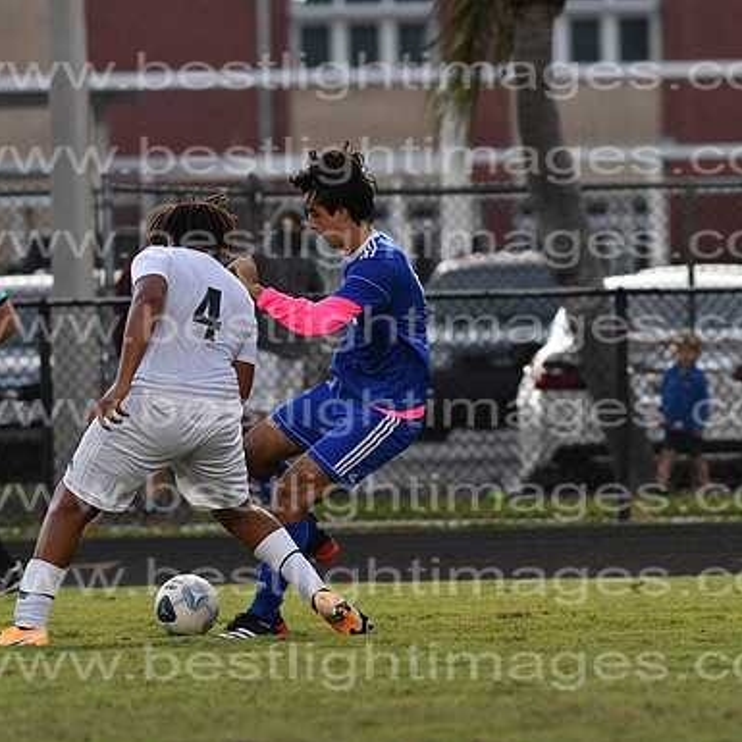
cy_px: 371
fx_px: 13993
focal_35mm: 577
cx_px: 397
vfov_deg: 3.0
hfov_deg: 3.0
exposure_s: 1/800
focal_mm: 300
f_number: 4.5
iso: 4000
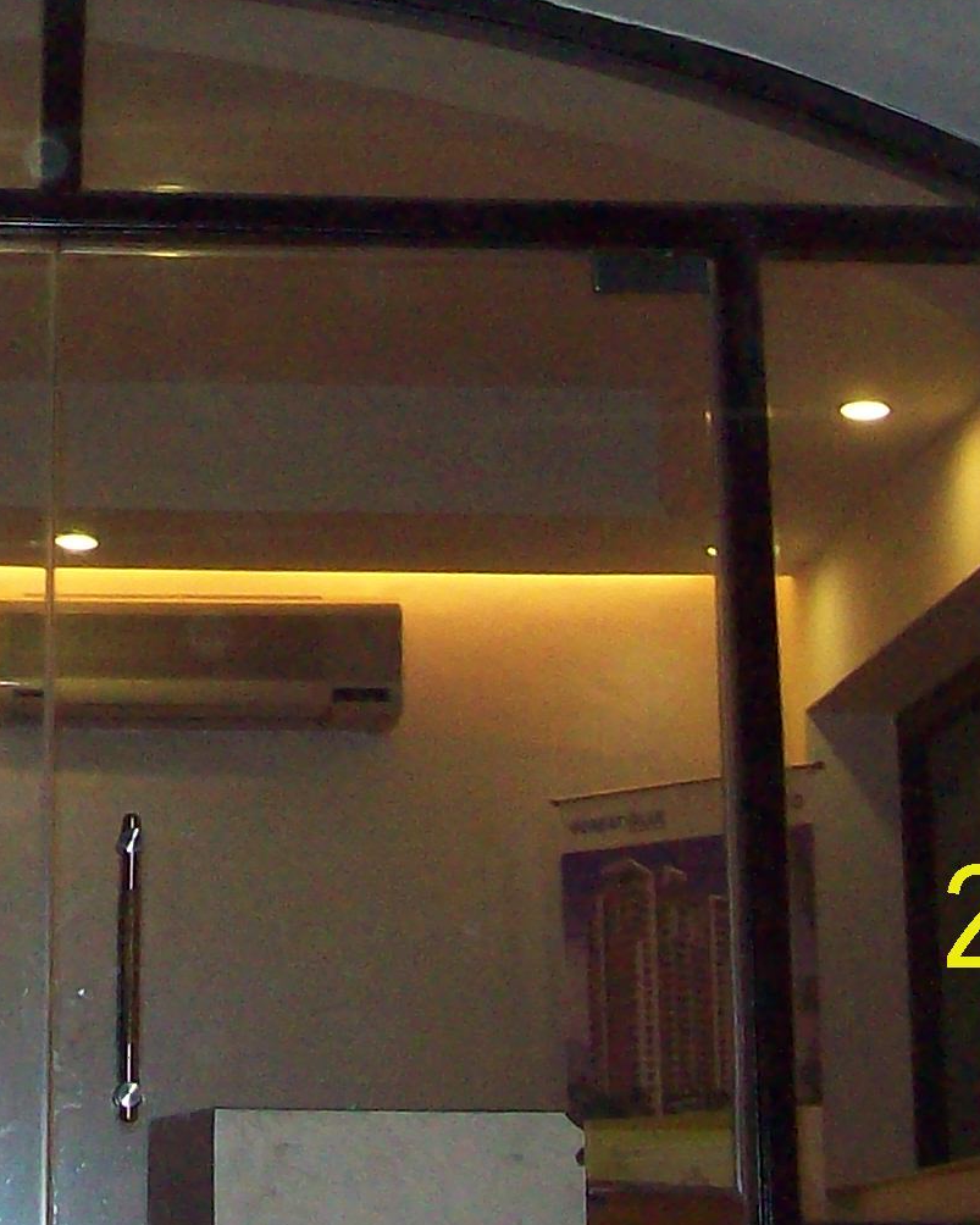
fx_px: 3880
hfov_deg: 14.1
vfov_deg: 17.3
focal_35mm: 107
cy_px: -142
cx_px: -54
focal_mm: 6
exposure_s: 1/64
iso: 200
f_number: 2.7
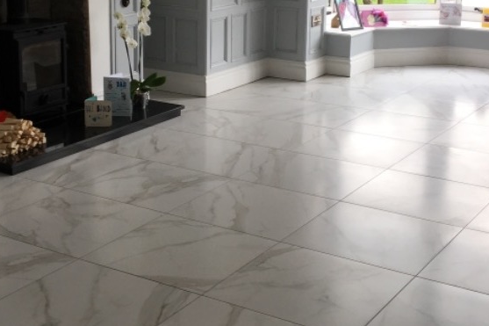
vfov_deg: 20.8
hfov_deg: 30.9
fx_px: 883
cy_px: 105
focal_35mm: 65
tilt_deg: -12.6
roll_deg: -0.4
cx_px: 214
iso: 32
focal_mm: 4.15
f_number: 2.2
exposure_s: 1/100
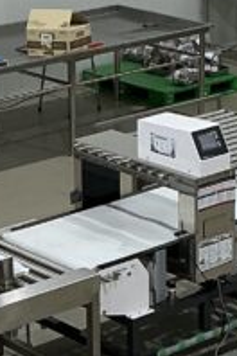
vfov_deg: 13.2
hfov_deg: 8.8
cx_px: 147
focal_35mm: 156
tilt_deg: -15.8
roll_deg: +1.0
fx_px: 1540
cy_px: 128
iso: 50
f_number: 1.8
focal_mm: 3
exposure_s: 1/50
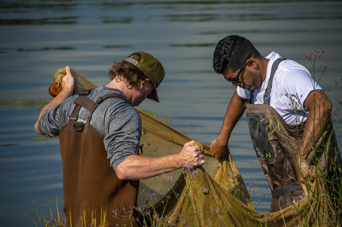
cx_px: 171
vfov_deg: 2.3
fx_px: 5695
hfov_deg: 3.4
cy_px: 114
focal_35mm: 600
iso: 400
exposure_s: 1/500
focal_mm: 400
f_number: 6
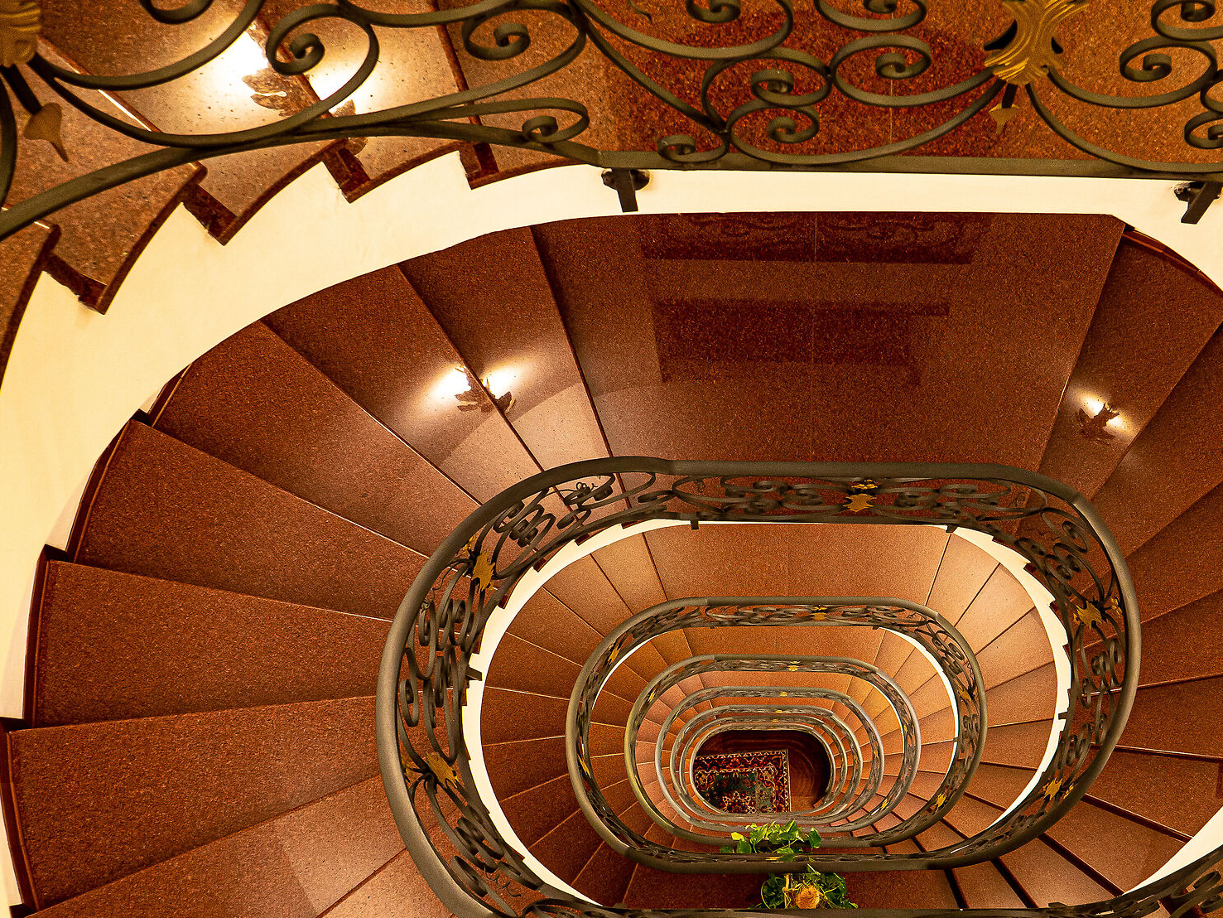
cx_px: 807
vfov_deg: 36.0
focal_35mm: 39
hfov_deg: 47.2
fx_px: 1378
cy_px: 680
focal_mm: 12
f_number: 2.8
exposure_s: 1/3
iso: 400
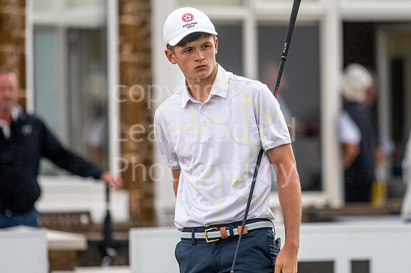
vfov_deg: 2.6
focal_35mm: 525
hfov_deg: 3.9
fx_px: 5991
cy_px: 132
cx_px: 240
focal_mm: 300
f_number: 4
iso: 200
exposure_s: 1/400
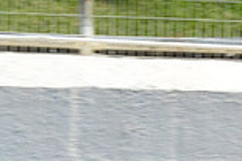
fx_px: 4163
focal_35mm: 620
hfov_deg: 3.3
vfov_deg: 2.2
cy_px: 281
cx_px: 536
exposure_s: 1/800
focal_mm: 80
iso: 1000
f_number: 13
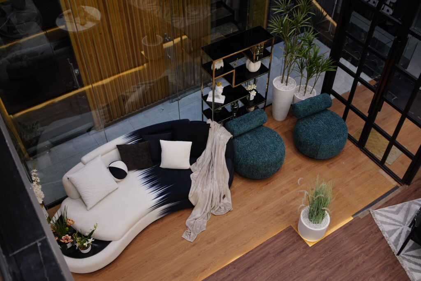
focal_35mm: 35
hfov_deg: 54.4
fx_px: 409
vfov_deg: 37.9
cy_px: 140
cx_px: 210
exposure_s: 1/50
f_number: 3.5
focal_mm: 35
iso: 250
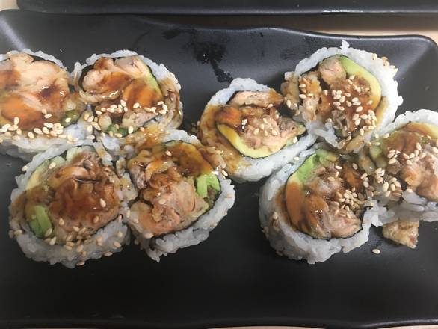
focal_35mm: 29
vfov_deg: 48.3
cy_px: 164
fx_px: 367
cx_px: 219
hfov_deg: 61.6
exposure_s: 1/15
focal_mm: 4.15
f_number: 2.2
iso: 50
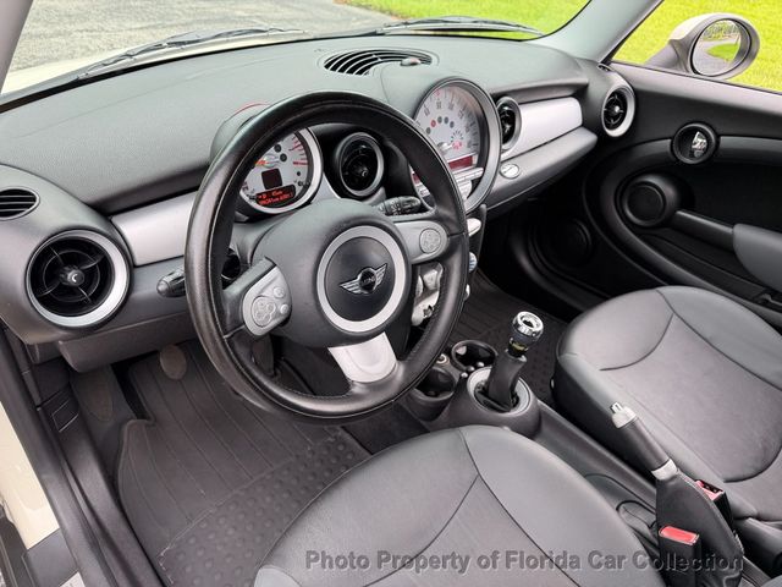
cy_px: 294
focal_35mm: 24
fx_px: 542
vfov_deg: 56.8
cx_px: 391
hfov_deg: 71.6
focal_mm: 6.76
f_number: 1.78
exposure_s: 1/149
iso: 100
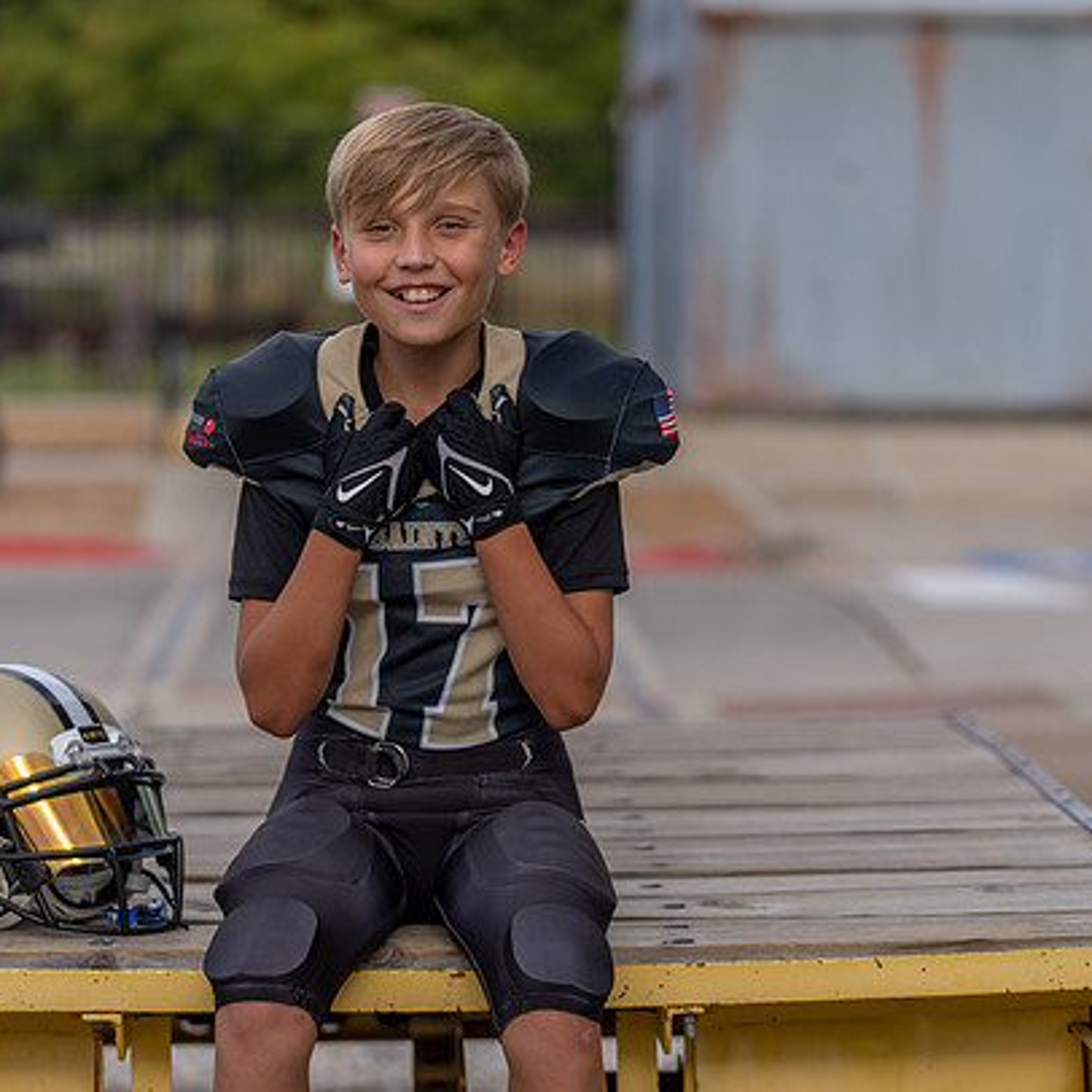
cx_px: 472
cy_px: 543
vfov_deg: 12.9
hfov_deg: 12.9
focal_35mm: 135
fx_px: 4818
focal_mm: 100
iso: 100
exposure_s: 1/800
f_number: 2.8
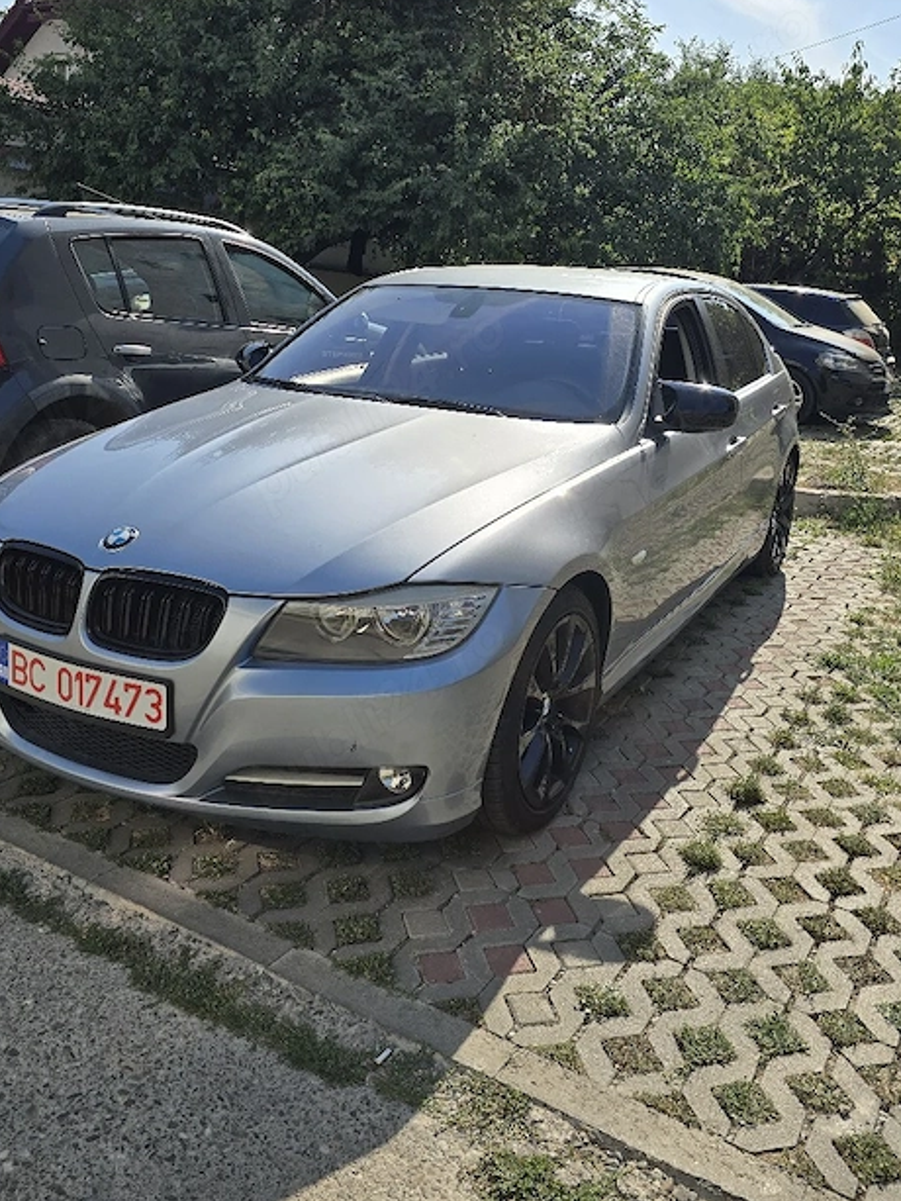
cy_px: 456
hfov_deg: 46.8
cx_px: 456
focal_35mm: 30
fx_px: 1041
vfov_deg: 59.2
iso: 12
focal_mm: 6.3
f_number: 1.7
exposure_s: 1/1111
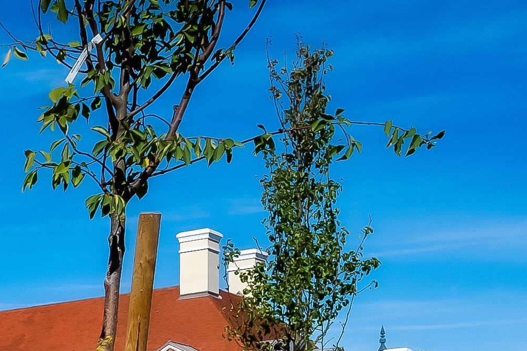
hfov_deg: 17.4
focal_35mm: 98
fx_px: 1434
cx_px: -394
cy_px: 473
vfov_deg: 13.4
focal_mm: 23
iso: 200
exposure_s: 1/1250
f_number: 8
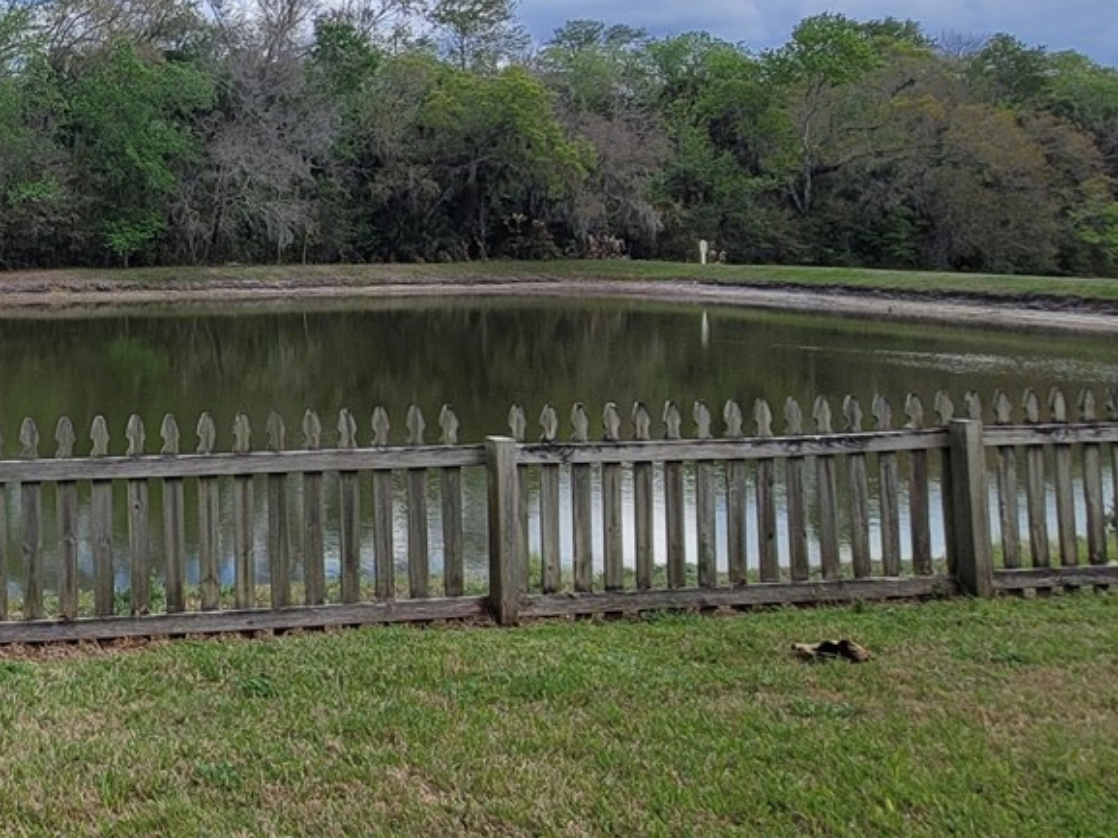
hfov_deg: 40.5
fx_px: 1162
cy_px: 166
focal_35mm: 36
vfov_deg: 38.2
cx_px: -135
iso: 64
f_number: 2.2
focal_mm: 2.2
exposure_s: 1/1472
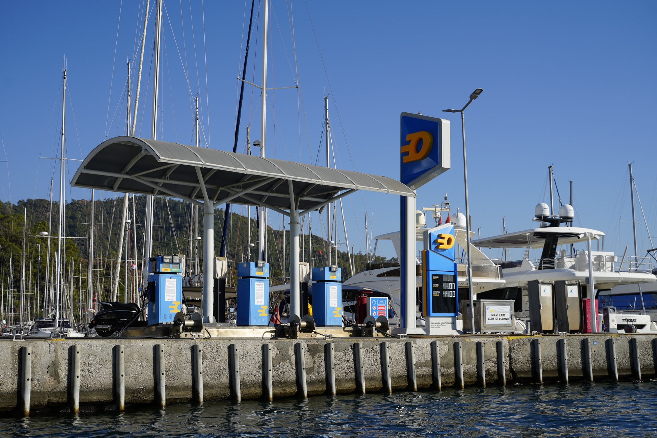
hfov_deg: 41.1
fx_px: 876
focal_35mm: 48
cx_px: 328
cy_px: 219
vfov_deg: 28.1
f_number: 5
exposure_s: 1/1000
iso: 100
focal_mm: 48
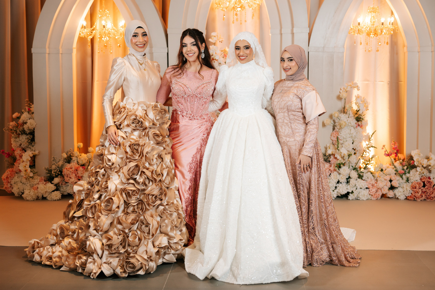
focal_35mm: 51
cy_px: 141
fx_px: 616
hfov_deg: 38.9
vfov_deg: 26.5
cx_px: 218
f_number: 2.8
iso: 400
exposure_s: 1/200
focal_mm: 49
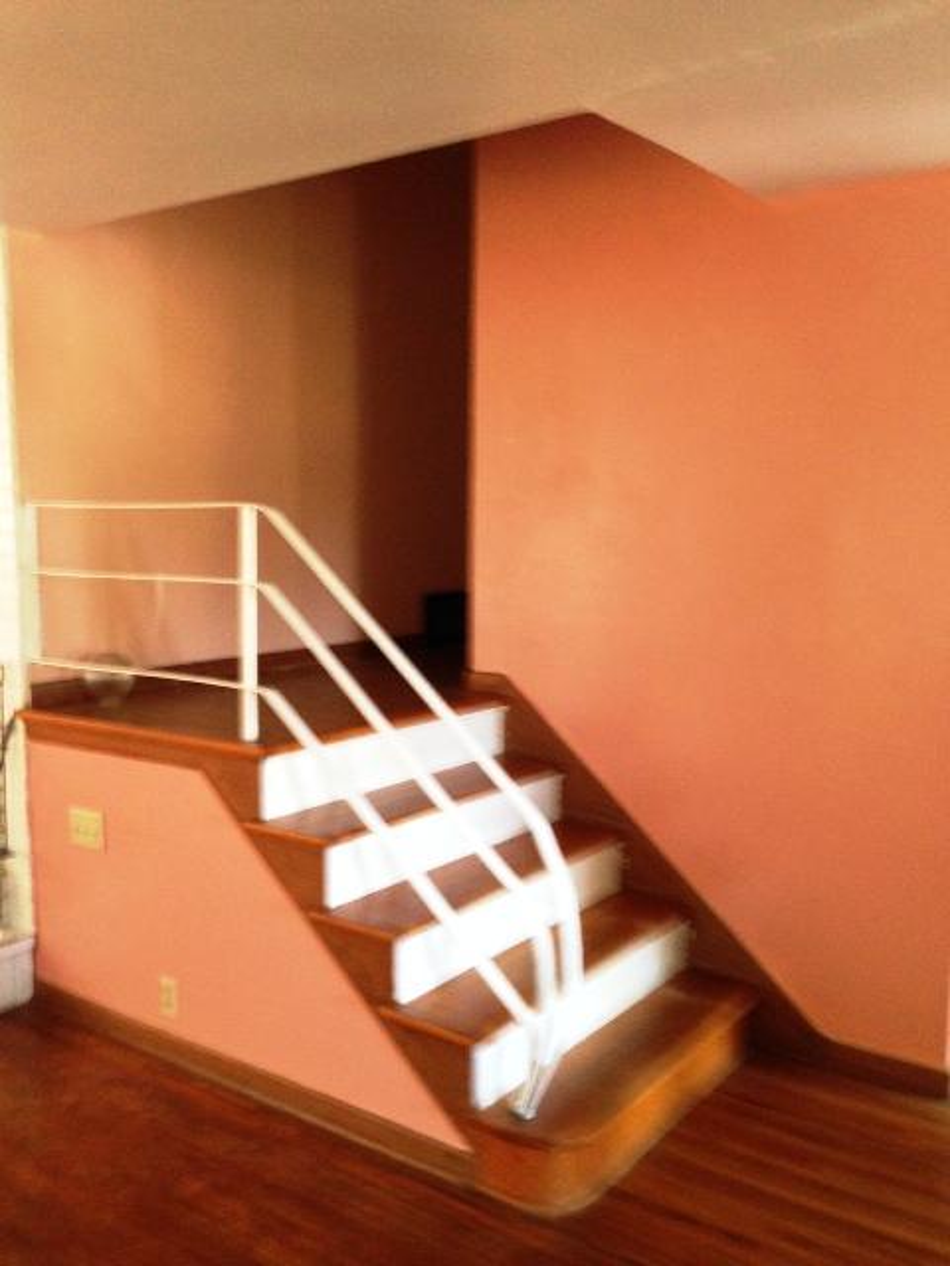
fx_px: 1208
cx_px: 475
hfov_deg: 42.9
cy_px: 633
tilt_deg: -5.0
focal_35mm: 33
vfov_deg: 55.4
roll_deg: -0.1
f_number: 2.4
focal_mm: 4.12
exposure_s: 1/20
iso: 160
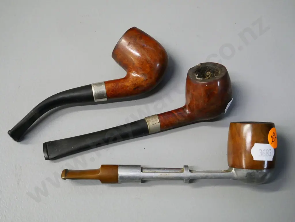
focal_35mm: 50
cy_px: 111
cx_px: 148
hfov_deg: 38.2
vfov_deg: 29.1
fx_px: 426
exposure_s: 1/100
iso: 3200
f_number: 5
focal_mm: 25
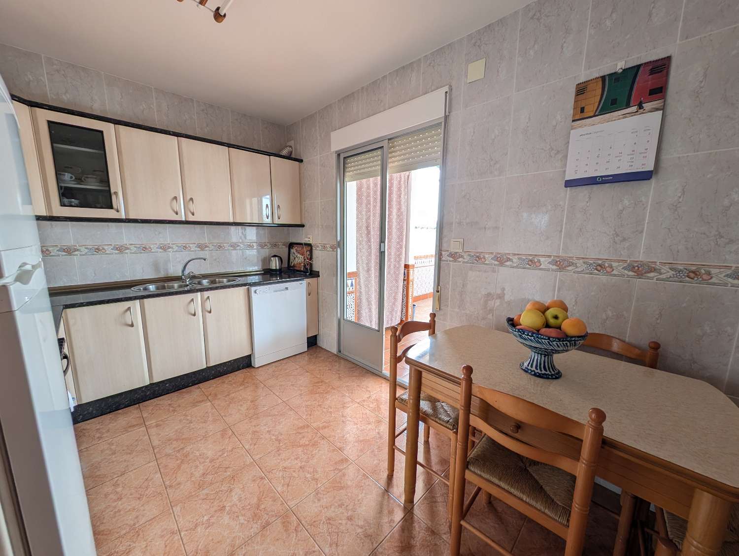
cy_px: 278
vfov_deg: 94.6
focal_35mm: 12
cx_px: 370
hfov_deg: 110.5
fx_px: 257
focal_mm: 2.23
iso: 76
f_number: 1.95
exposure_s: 1/90
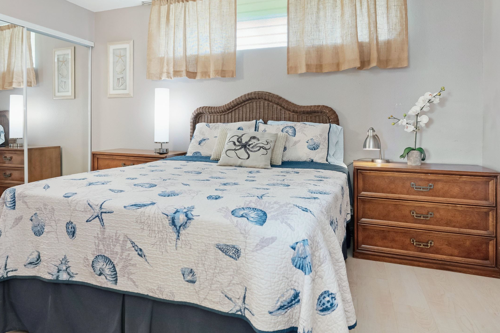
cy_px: 148
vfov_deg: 55.0
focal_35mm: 23
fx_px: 319
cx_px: 223
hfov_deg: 75.8
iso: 800
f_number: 5.6
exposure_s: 1/4
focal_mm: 16
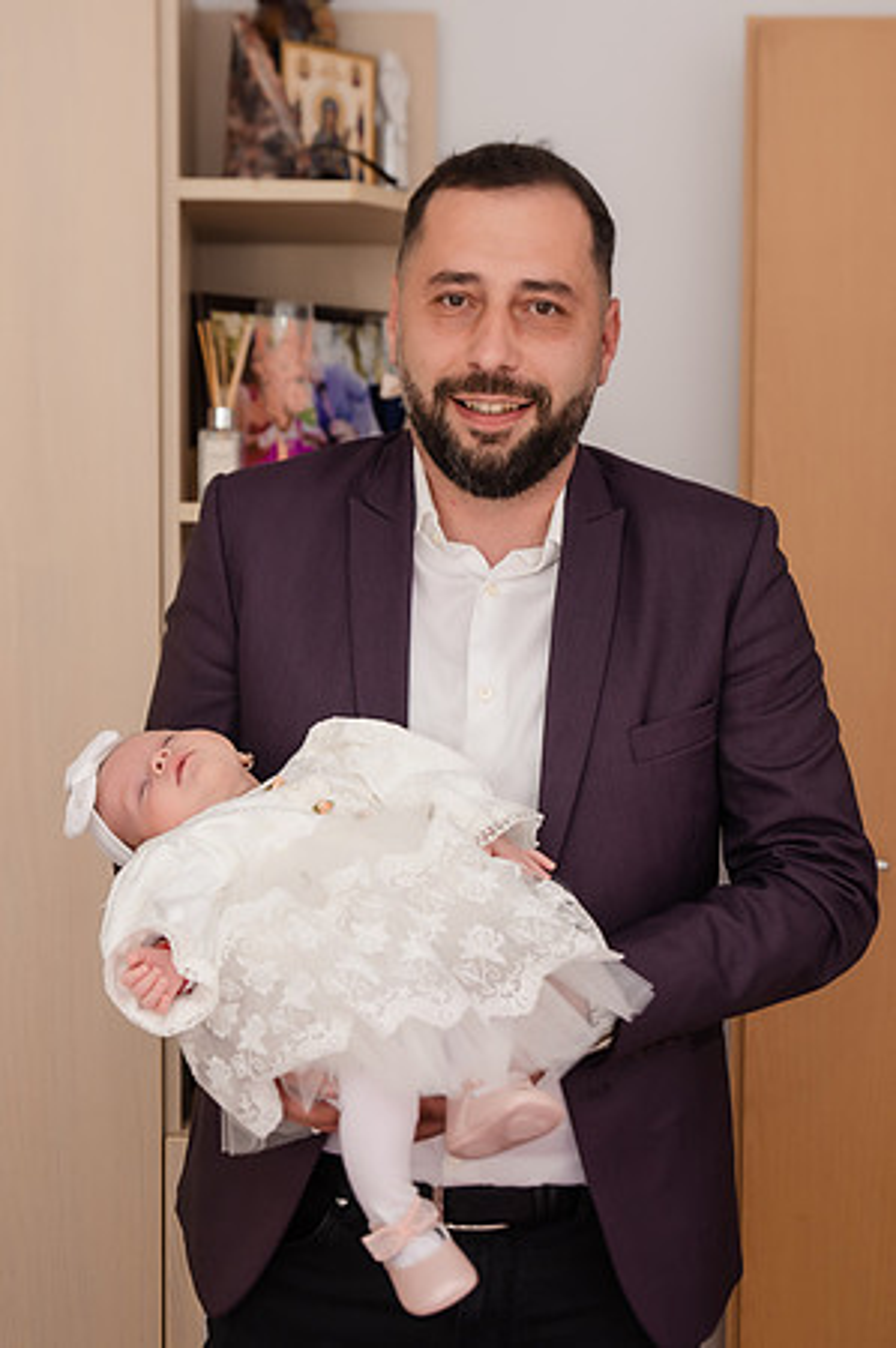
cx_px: 424
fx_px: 2588
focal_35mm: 69
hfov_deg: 19.6
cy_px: 673
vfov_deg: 29.2
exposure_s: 1/125
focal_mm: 45
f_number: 3.2
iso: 400
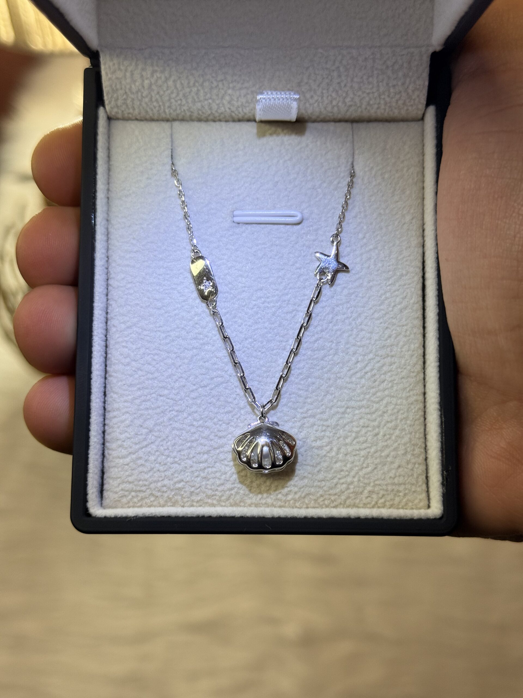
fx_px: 967
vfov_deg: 39.7
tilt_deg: -48.5
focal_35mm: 48
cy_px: 349
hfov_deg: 30.3
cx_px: 262
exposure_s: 1/100
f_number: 1.78
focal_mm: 6.76
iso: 64
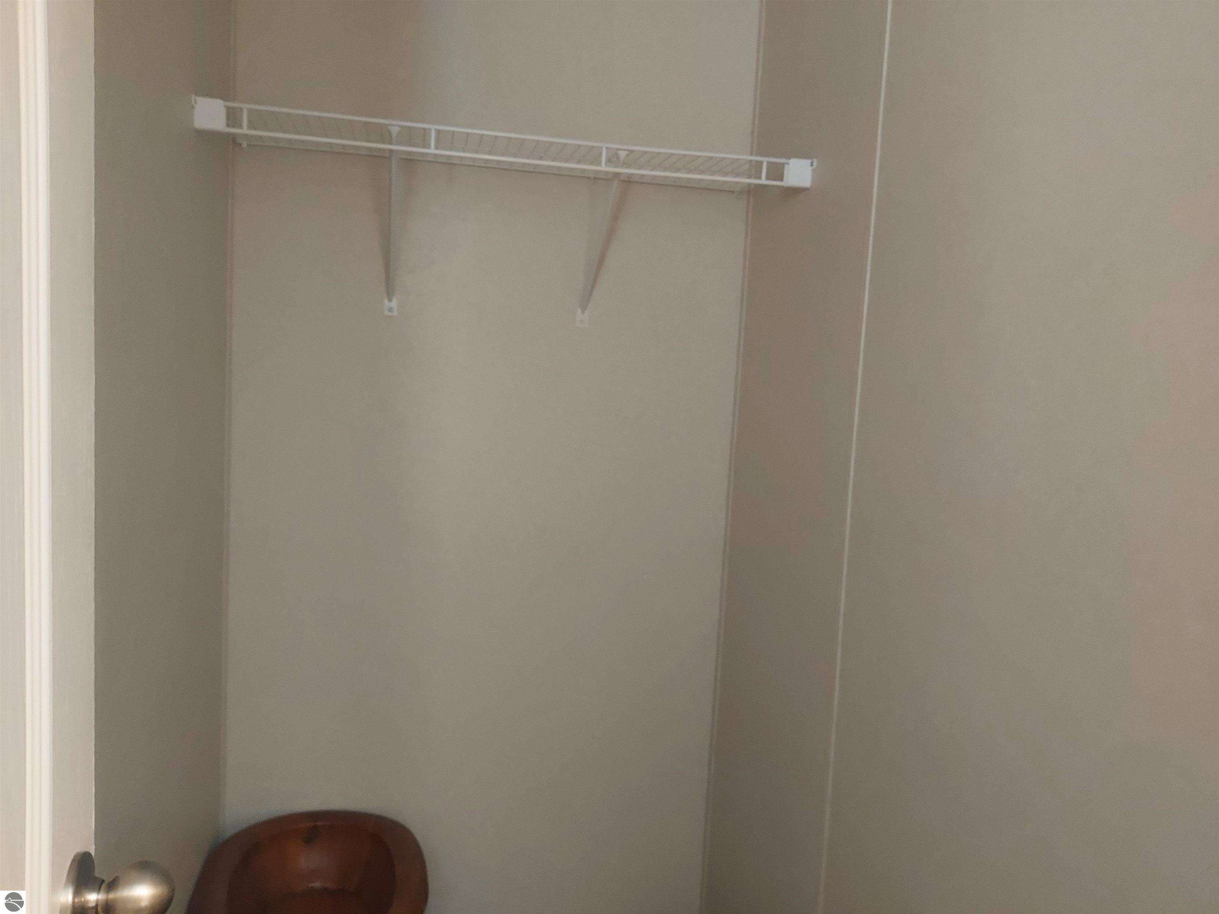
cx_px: 610
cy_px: 457
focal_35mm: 25
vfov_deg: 54.9
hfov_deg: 69.4
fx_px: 880
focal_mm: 4.6
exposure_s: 1/20
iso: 640
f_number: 2
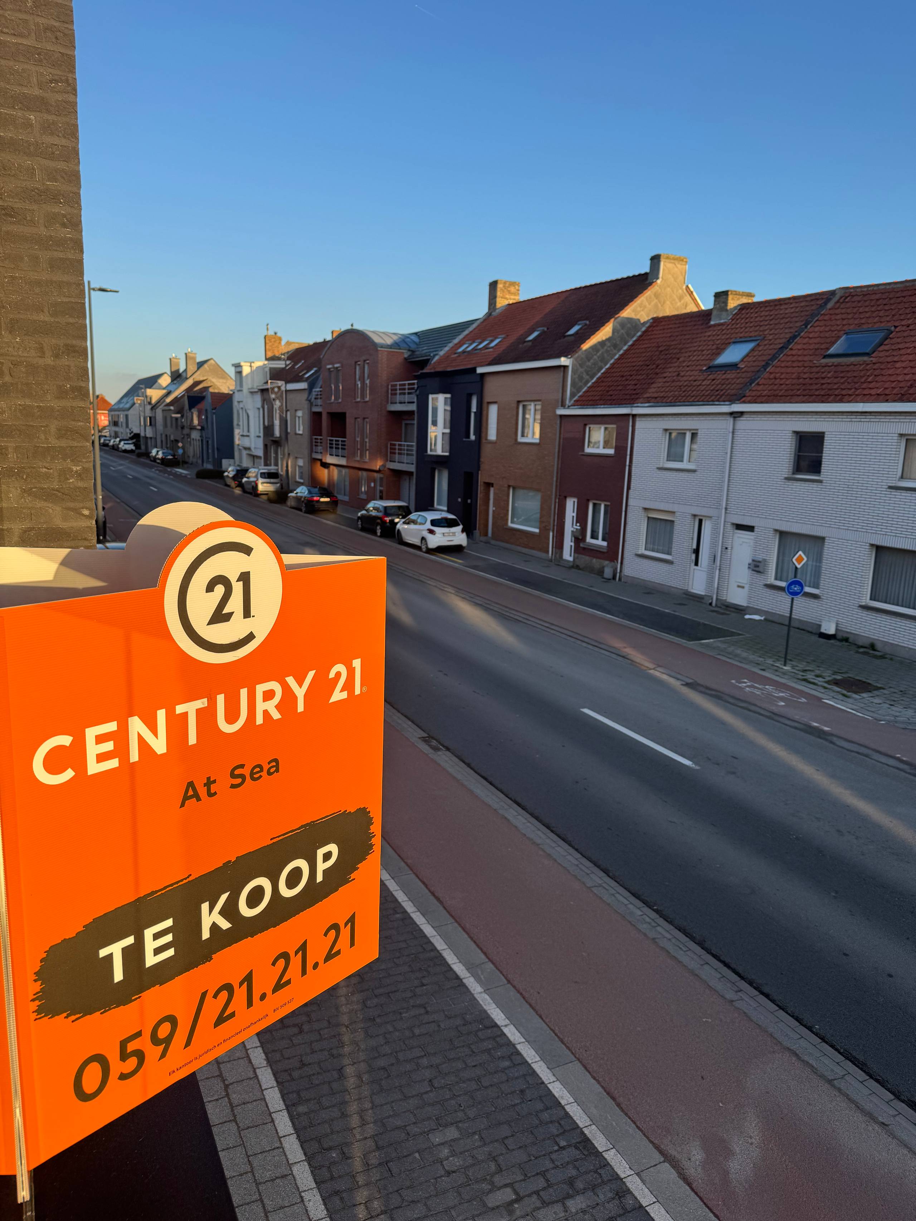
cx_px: 458
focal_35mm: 24
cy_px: 610
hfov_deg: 56.8
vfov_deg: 71.6
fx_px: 847
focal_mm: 6.76
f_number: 1.78
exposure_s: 1/1869
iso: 80
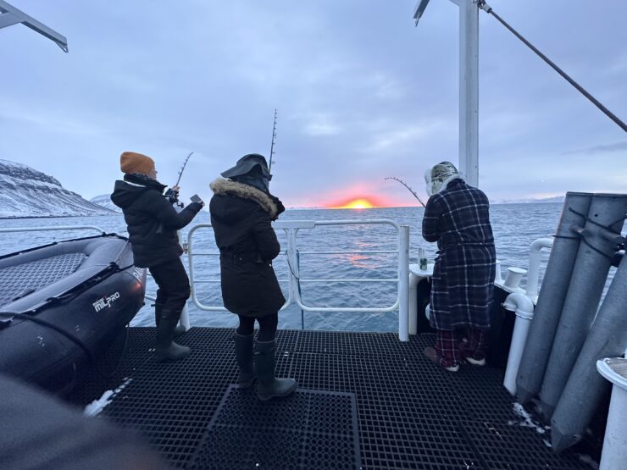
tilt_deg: -8.0
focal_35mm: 14
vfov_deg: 85.7
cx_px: 314
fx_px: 254
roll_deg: -1.4
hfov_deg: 102.1
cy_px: 235
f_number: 2.2
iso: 250
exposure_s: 1/99
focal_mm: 2.22
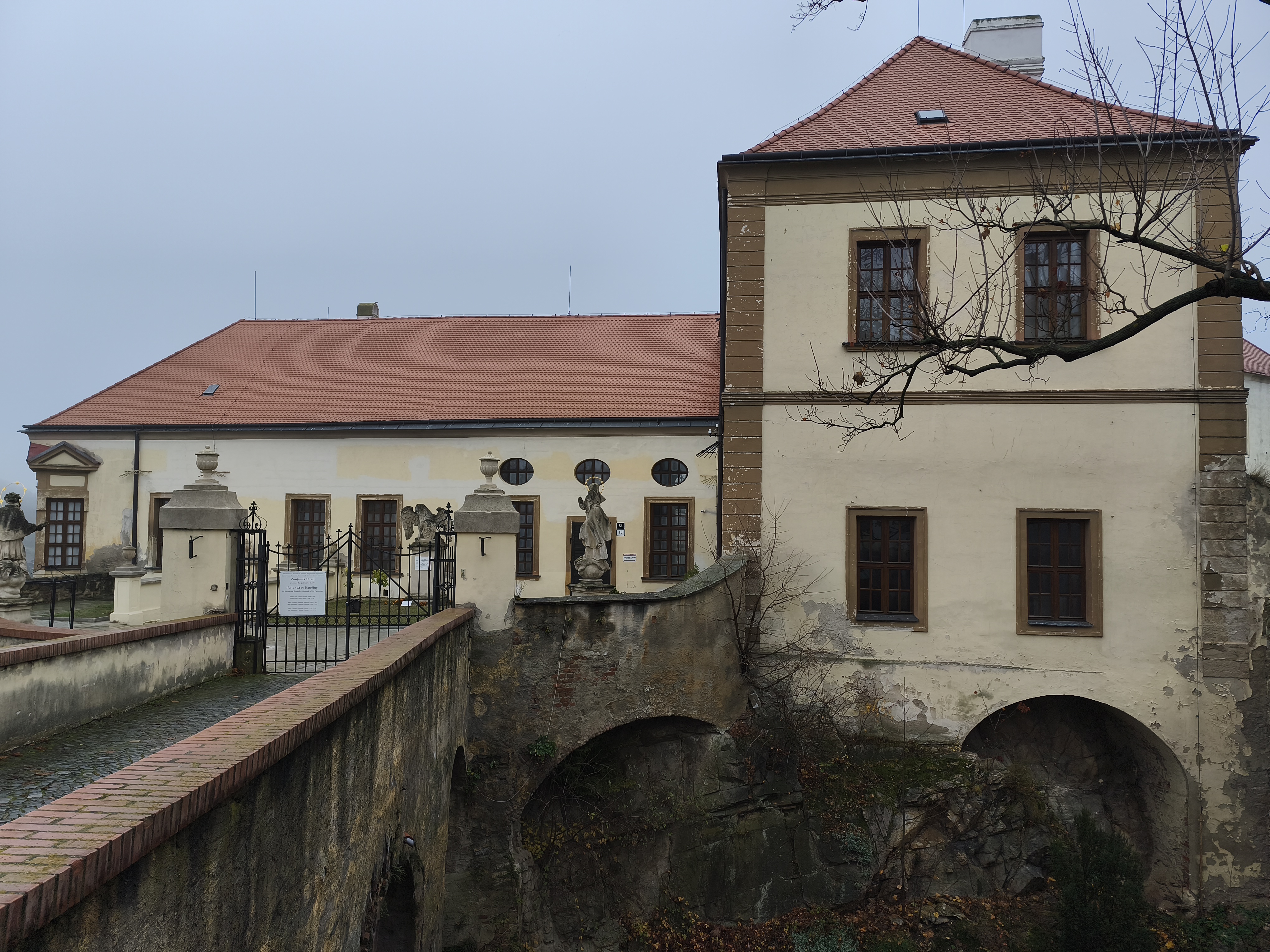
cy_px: 476
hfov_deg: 73.9
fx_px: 844
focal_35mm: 23
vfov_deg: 58.9
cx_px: 635
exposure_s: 1/99.9
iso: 64
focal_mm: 6.14
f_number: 1.65
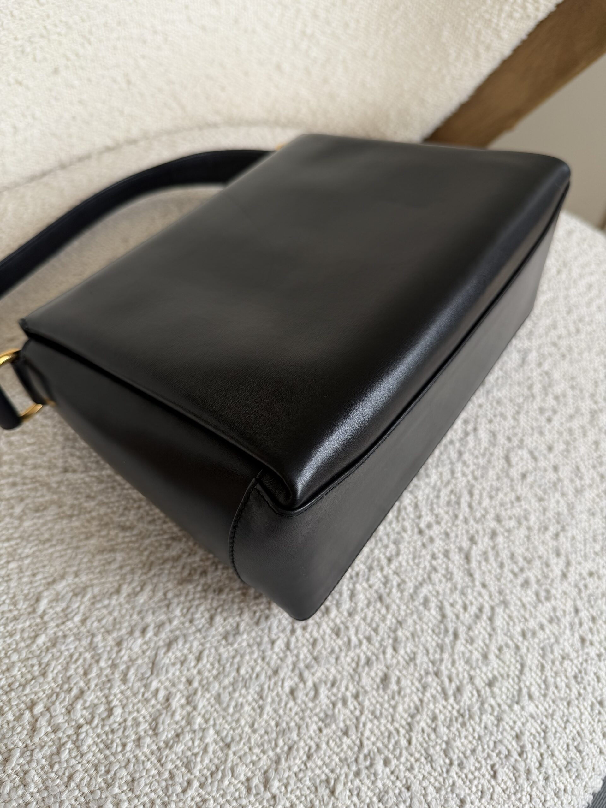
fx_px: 560
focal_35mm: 24
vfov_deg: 71.6
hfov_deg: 56.8
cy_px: 404
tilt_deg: -52.6
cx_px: 303
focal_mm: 6.76
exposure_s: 1/121
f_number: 1.78
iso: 64
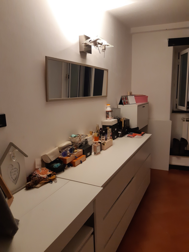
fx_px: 189
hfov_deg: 53.1
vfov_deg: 67.3
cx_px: 94
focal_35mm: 26
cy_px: 126
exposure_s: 1/50
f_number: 1.7
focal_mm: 3.92
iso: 200
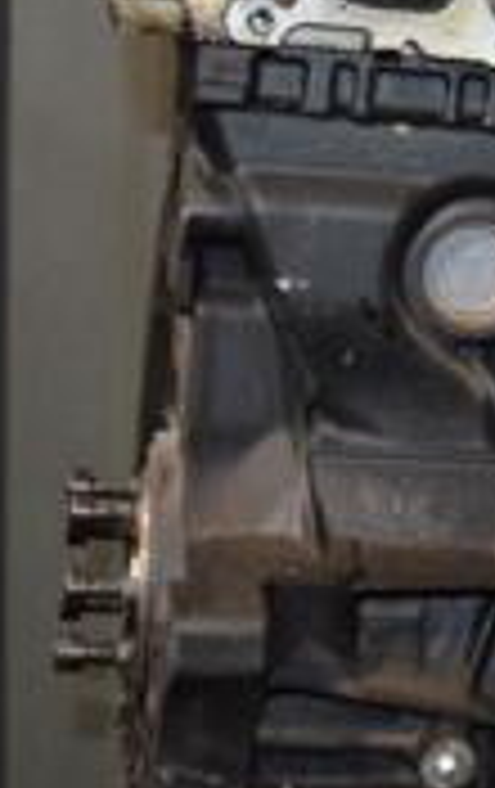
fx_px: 2472
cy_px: 261
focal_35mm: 115
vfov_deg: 18.0
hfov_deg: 10.8
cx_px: 868
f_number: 5
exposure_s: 1/60
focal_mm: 22
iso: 800
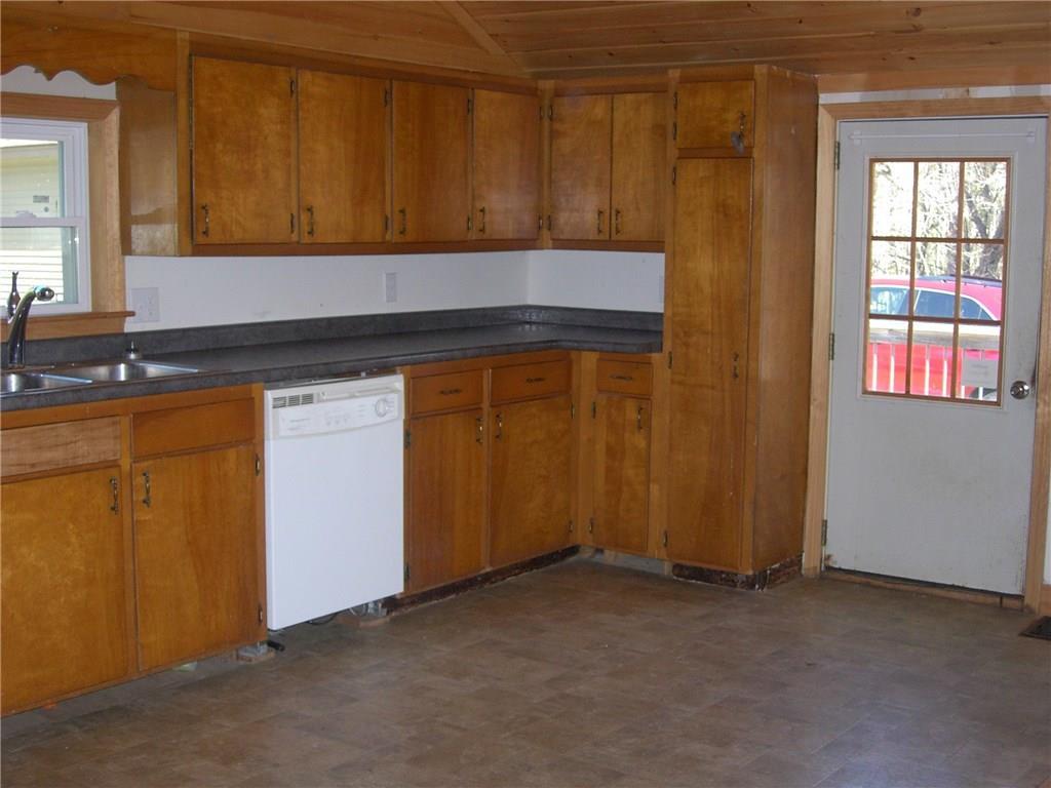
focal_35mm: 41
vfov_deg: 35.1
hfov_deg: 45.8
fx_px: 1245
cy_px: 394
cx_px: 526
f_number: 2.9
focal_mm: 8.5
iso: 163
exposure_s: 1/132
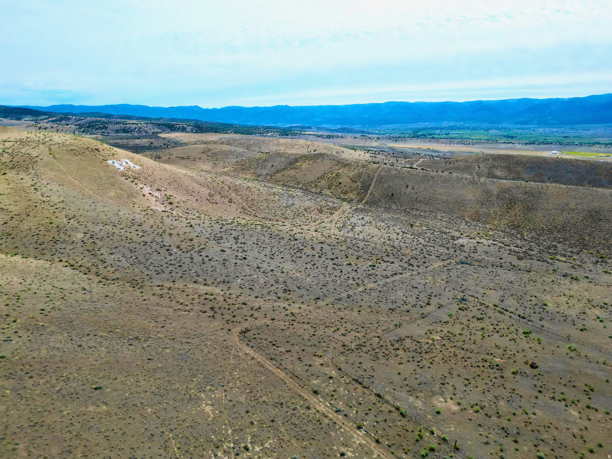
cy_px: 230
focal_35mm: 24
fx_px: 424
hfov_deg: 71.6
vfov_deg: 56.8
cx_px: 306
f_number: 1.7
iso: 100
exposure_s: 1/3200
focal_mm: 6.72
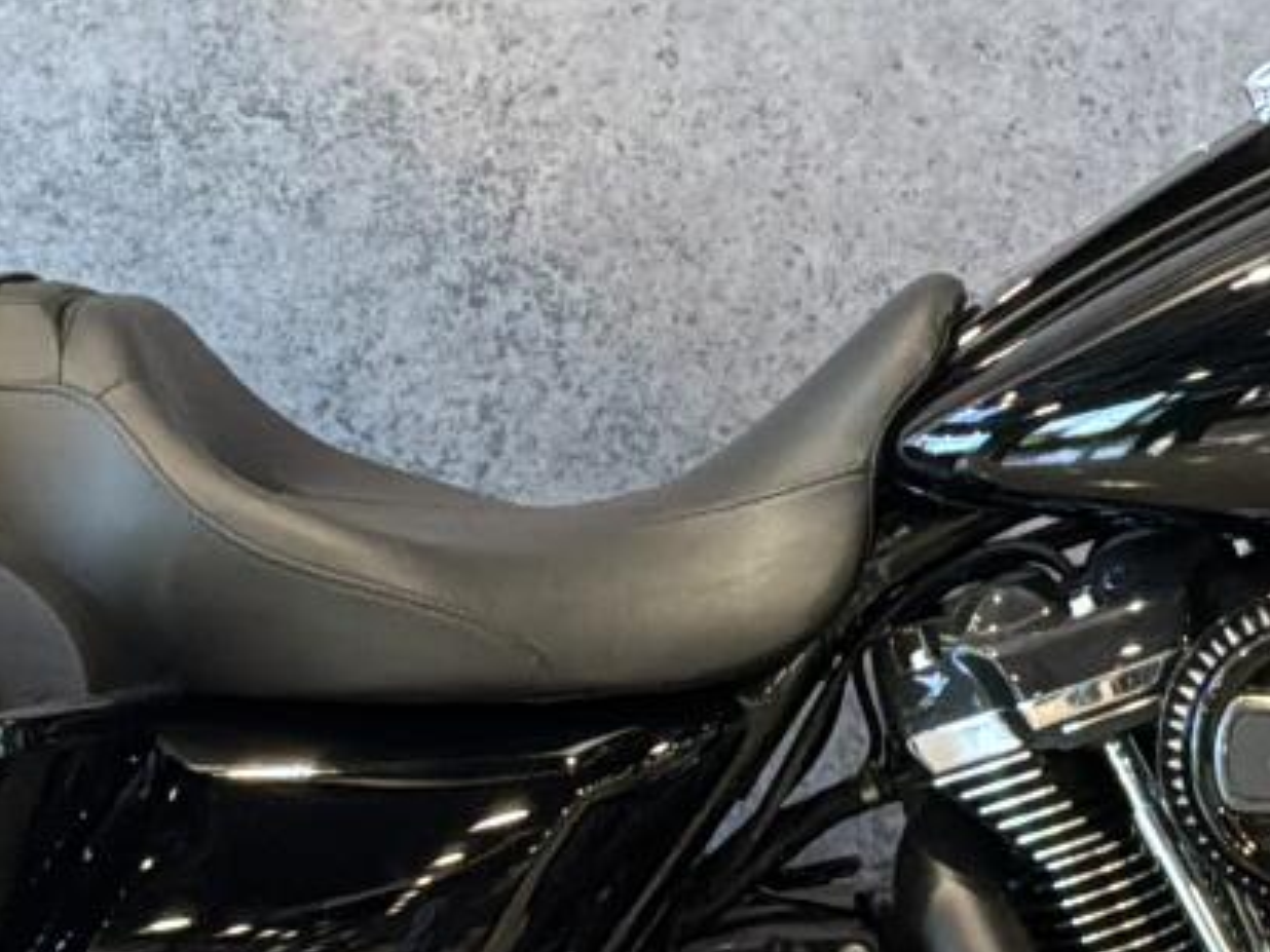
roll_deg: +0.1
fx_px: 4990
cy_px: -65
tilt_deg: -10.8
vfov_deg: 10.8
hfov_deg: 14.4
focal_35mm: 136
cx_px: 1051
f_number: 1.8
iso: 80
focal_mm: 3
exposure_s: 1/60
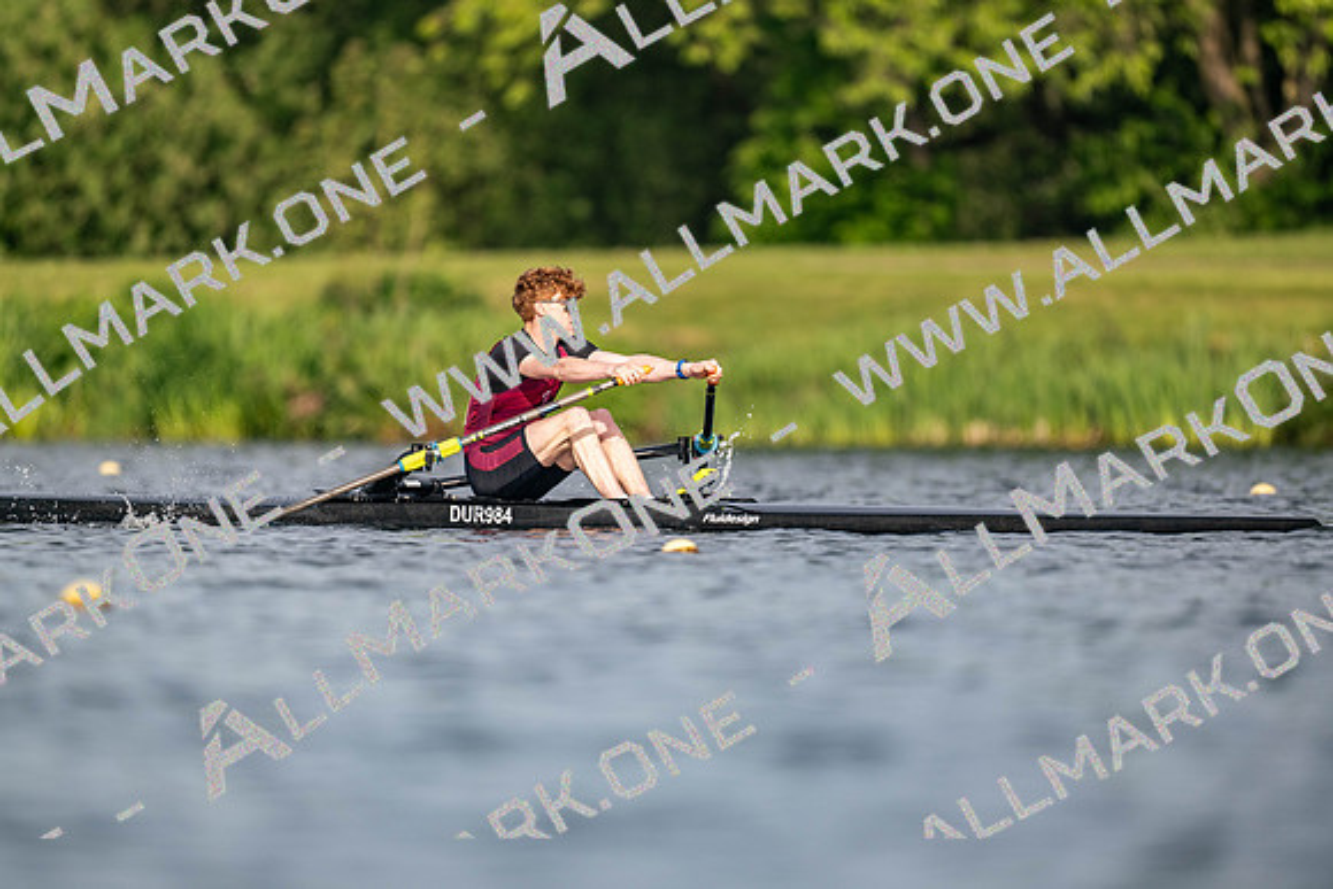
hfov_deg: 3.4
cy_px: 444
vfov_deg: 2.3
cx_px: 666
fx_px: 22221
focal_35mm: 600
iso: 360
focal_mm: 600
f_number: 4
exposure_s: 1/2500
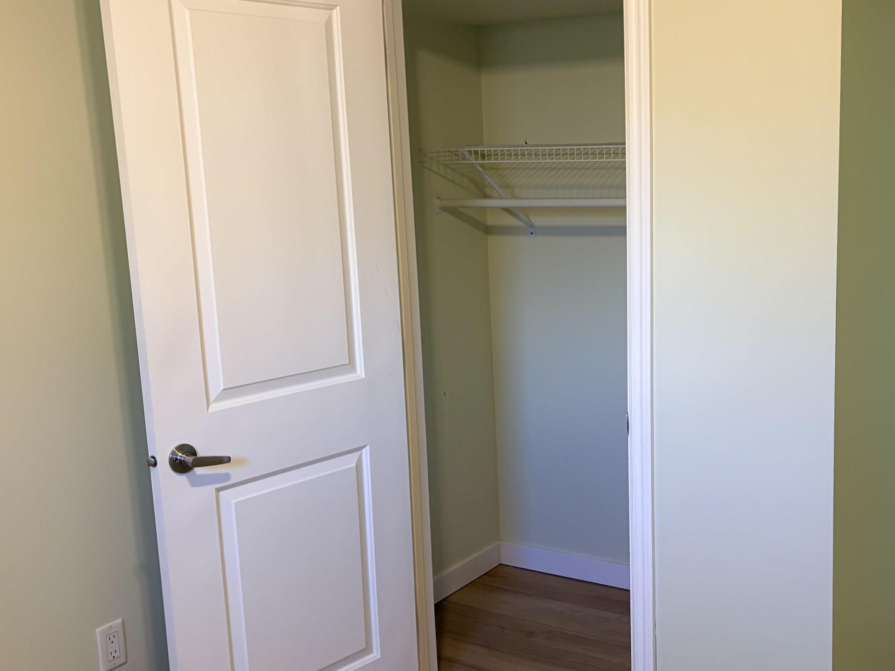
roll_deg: +4.0
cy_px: 366
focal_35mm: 41
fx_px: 1060
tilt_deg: -6.6
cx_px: 601
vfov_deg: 35.1
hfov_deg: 45.1
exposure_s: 1/60
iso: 100
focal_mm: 5.96
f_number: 1.6
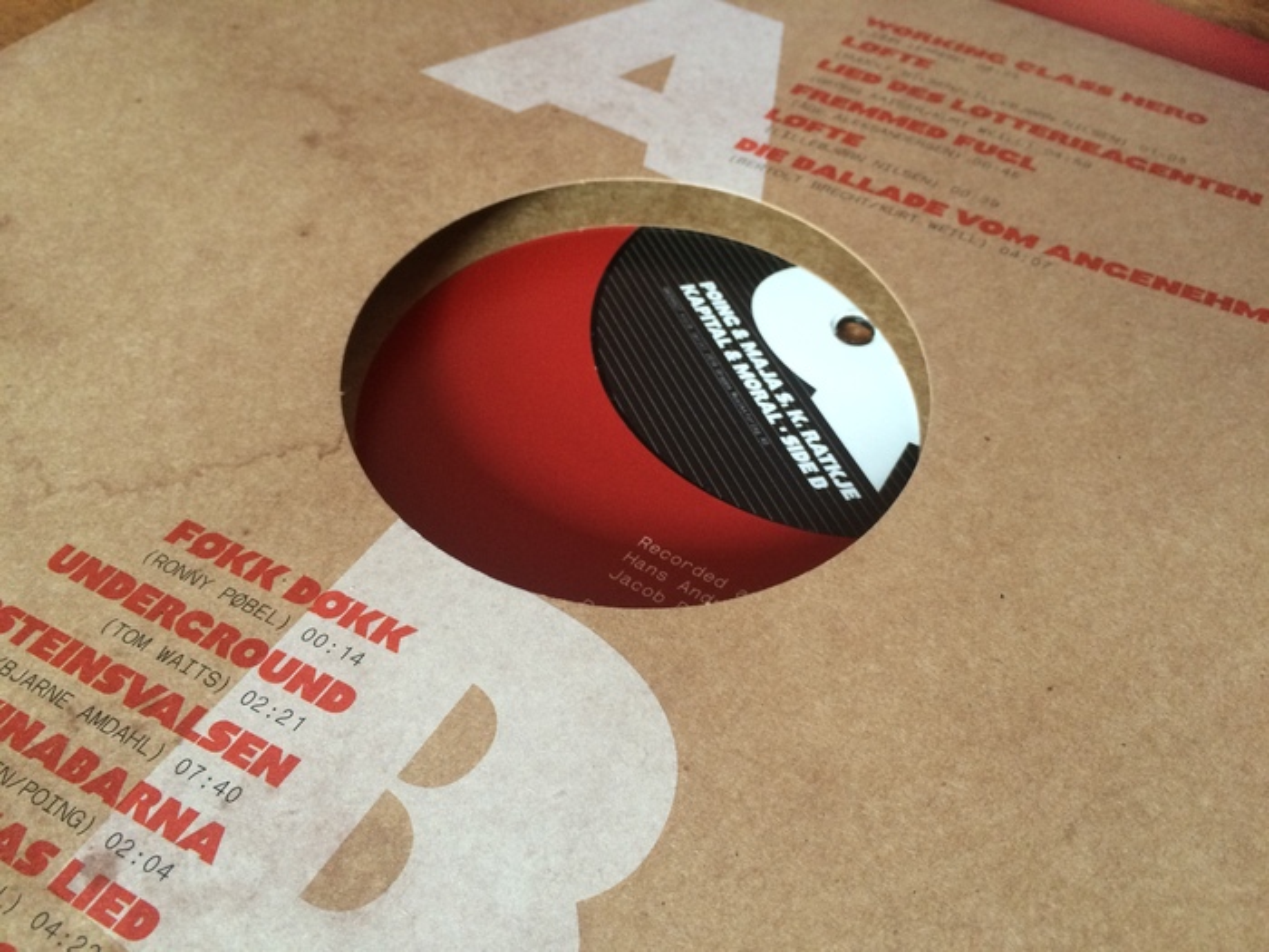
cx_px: 634
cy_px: 476
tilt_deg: -50.5
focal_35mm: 29
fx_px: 1063
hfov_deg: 61.7
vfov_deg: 48.2
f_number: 2.2
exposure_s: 1/33
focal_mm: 4.15
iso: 200
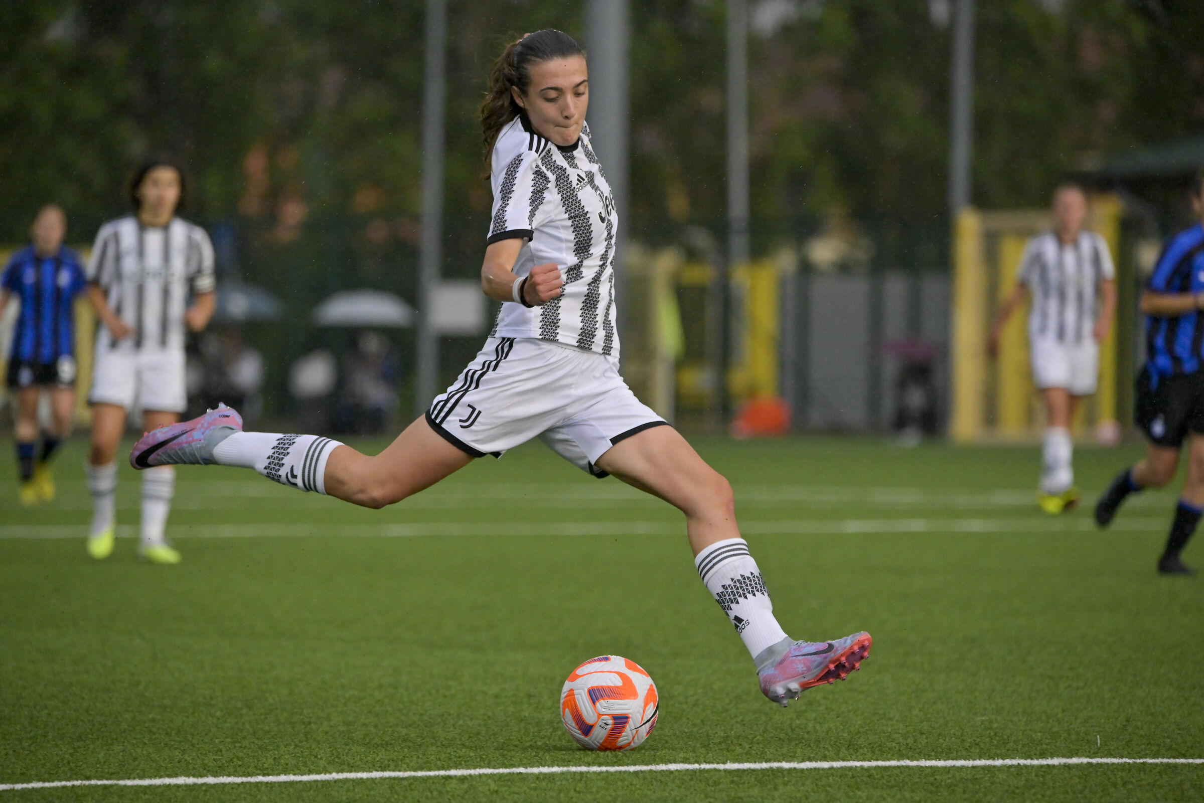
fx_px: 11705
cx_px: 602
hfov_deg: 5.9
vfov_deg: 3.9
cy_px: 402
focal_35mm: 350
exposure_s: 1/1600
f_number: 5.6
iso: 3200
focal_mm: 350
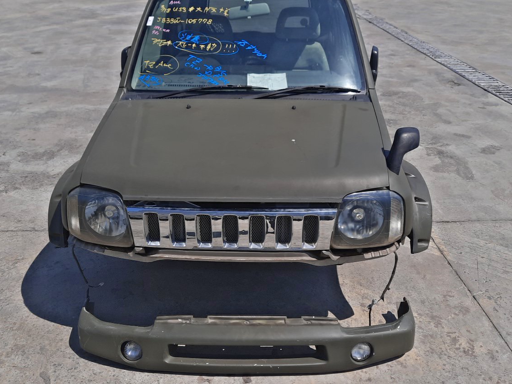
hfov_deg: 56.8
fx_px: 473
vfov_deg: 44.2
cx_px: 245
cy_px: 195
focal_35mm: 32
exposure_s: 1/864
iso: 30
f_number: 2
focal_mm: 4.6
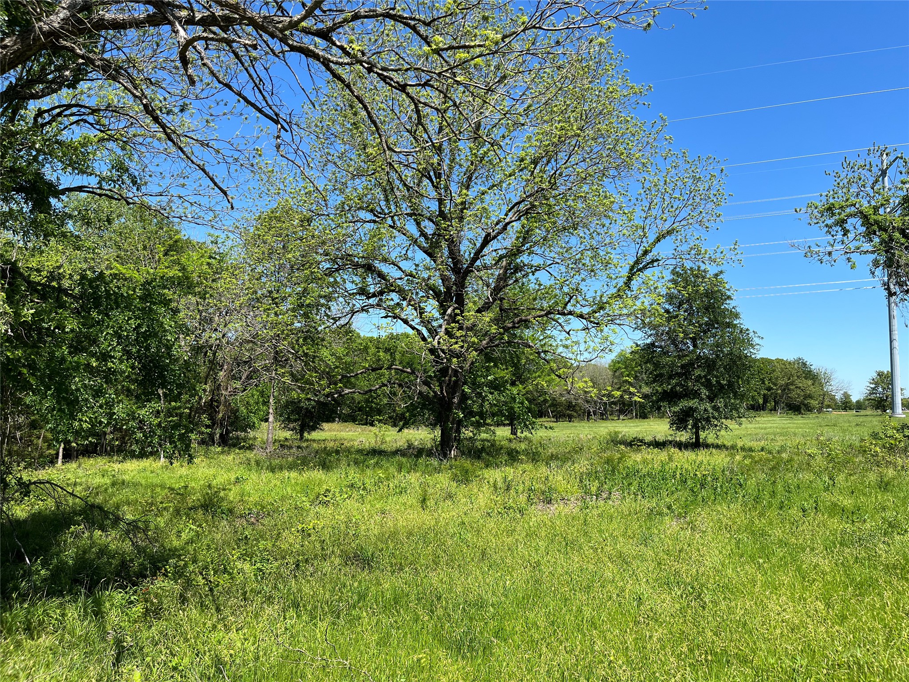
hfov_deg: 67.3
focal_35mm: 26
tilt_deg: +7.4
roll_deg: +0.5
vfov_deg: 53.1
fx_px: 683
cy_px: 341
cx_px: 454
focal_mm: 5.1
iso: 50
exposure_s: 1/2222
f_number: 1.6
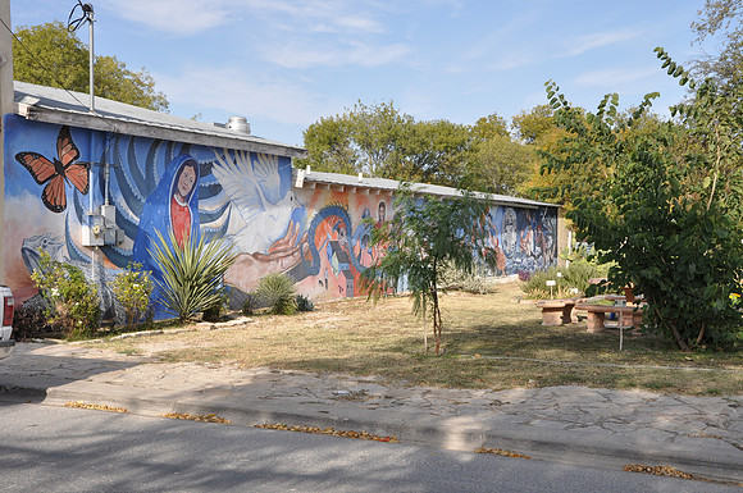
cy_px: 246
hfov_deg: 43.7
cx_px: 372
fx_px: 927
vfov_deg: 29.8
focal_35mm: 45
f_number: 10
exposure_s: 1/100
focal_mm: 30
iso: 200
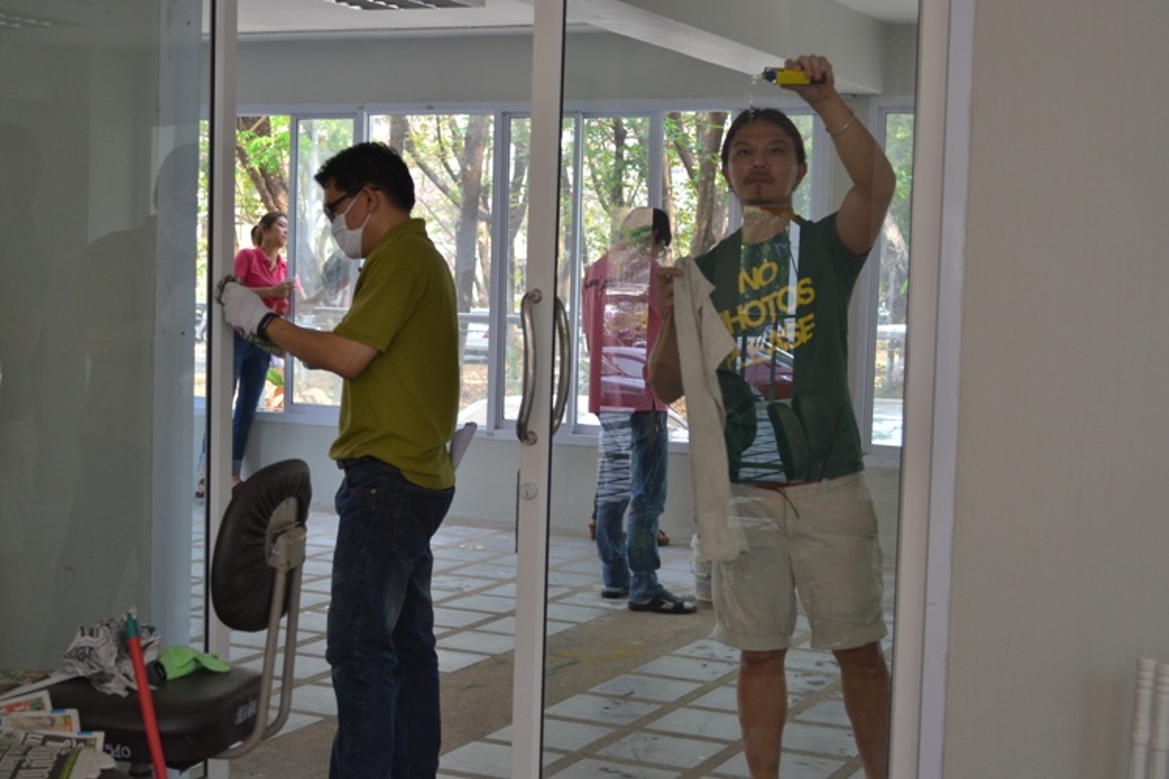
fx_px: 1753
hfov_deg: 36.9
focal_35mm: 54
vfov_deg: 25.1
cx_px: 584
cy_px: 390
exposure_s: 1/125
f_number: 5
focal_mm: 36
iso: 400
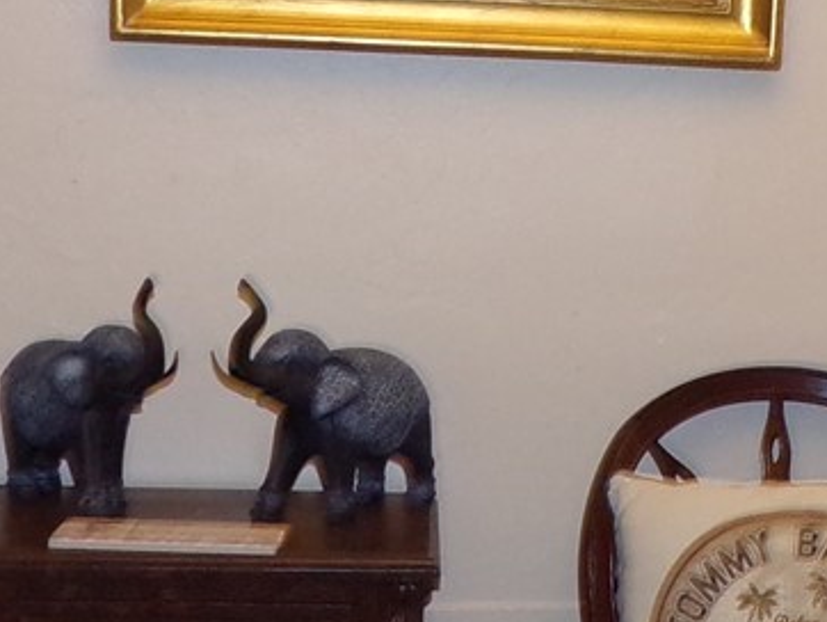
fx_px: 2534
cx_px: 692
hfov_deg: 18.3
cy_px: 293
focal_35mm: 106
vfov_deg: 14.0
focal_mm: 4.3
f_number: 3
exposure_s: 1/34
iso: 200
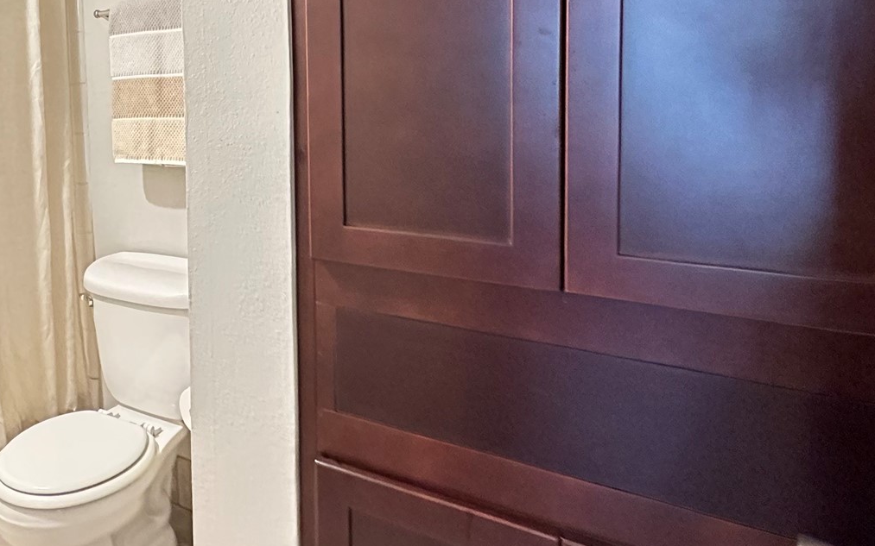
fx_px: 715
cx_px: 176
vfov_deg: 40.5
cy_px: 129
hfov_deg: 58.2
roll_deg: +1.6
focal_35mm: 30
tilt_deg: -4.9
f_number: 2.2
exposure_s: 1/60
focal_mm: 2.22
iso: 1000
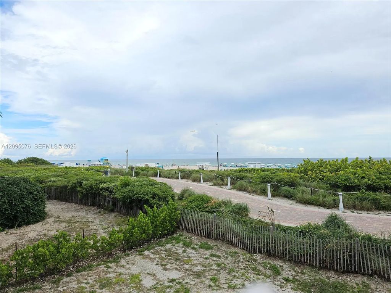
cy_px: 146
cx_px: 196
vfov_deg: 58.9
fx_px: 260
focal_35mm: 23
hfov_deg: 73.9
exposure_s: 1/444
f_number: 1.7
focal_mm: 6.3
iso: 10
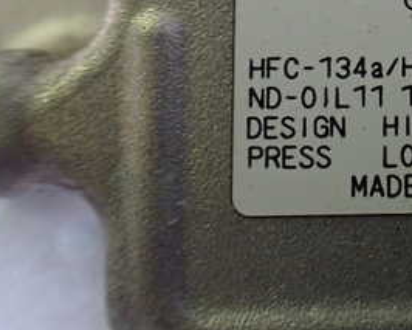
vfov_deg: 22.4
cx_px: 449
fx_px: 805
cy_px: 12
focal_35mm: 66
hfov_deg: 26.5
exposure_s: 1/50
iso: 800
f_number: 2.3
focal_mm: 5.4
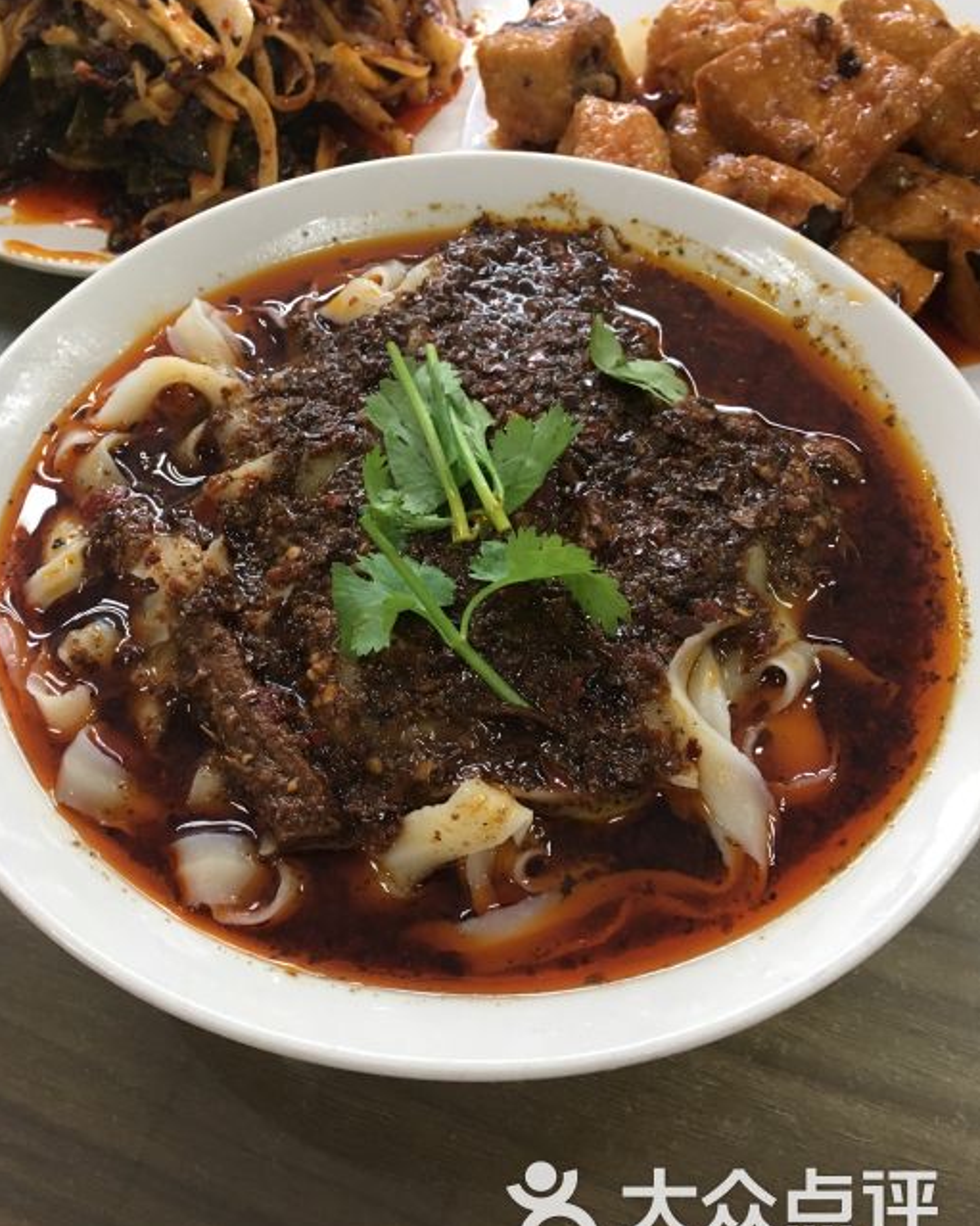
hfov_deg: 47.1
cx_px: 484
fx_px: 1124
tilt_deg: -58.0
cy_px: 635
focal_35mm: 31
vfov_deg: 57.2
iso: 160
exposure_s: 1/33
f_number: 2.2
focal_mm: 4.15
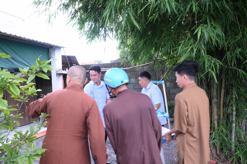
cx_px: 124
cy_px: 82
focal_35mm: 24
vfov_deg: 53.0
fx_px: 164
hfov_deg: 73.8
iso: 1250
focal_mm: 24
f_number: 13
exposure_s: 1/60
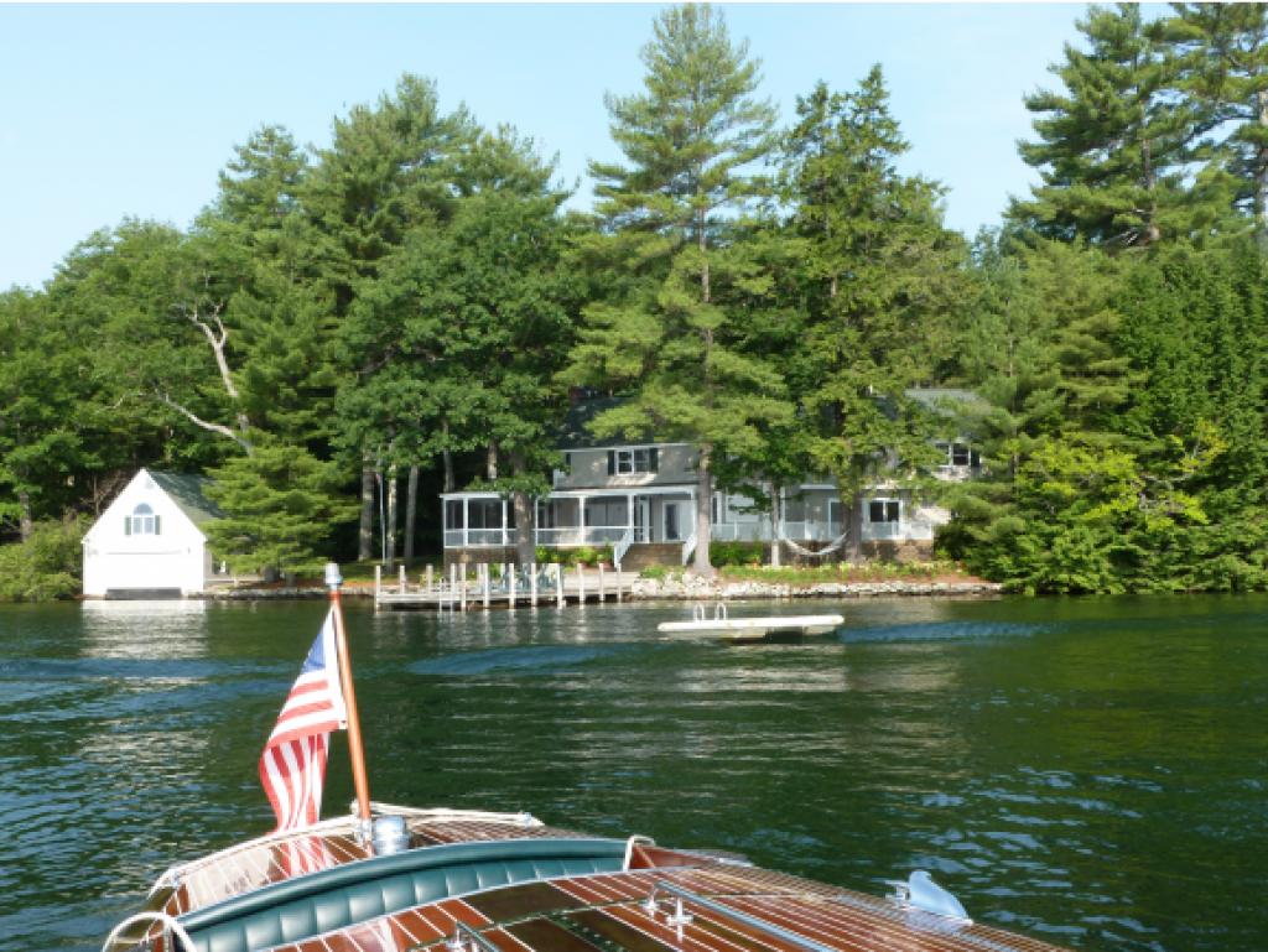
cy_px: 476
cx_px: 634
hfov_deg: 55.3
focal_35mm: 33
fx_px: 1209
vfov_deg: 43.0
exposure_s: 1/250
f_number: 4
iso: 100
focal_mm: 5.9
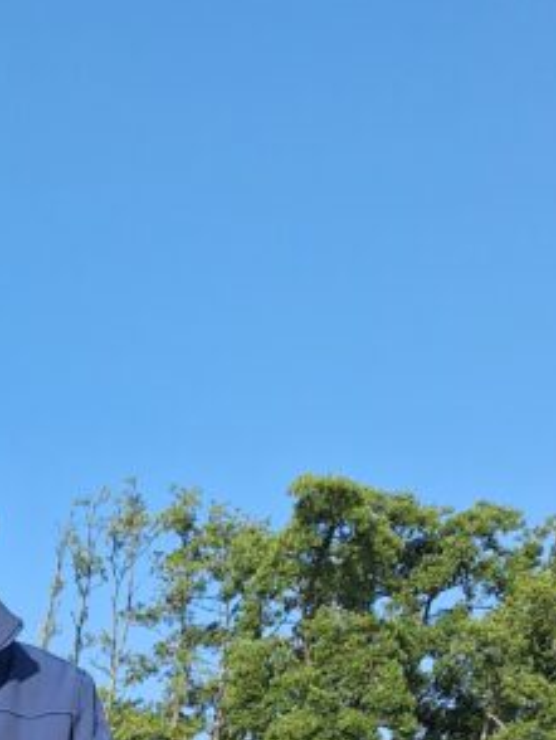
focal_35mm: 80
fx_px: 1711
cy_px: 1231
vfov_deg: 19.7
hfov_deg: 17.1
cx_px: -211
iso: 40
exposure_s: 1/1686
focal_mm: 5.54
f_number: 1.8
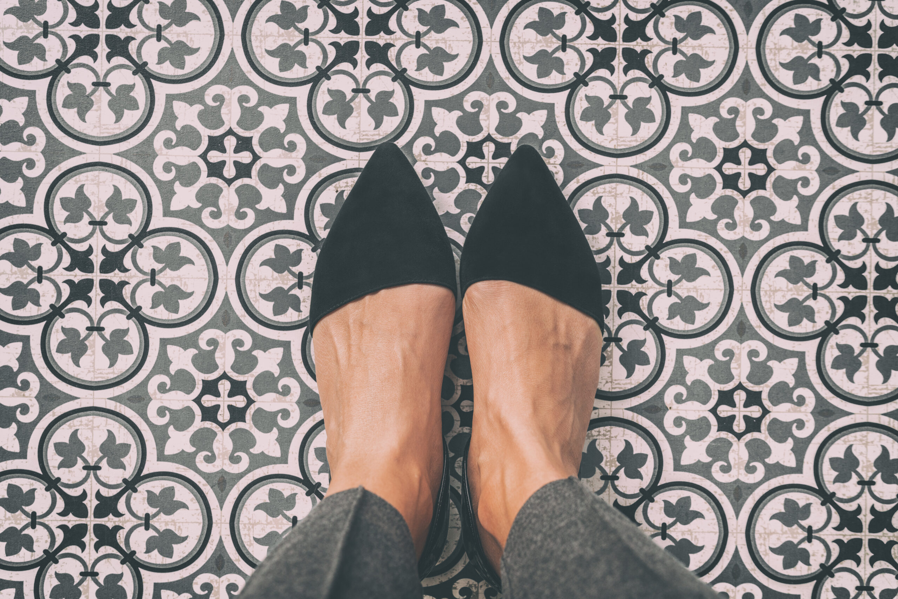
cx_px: 449
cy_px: 300
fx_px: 873
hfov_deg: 54.4
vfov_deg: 37.9
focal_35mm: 35
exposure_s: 1/500
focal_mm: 35
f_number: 5
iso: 400
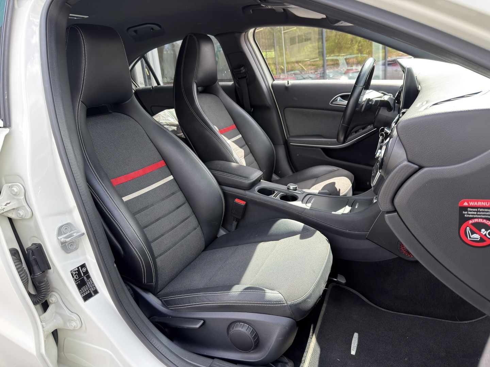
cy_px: 184
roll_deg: +5.4
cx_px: 245
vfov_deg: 56.8
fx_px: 340
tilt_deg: -16.6
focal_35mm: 24
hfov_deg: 71.6
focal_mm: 6.76
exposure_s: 1/471
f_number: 1.78
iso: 100
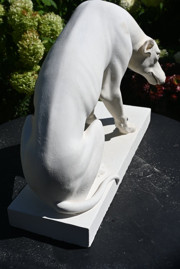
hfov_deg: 28.5
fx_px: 354
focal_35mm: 47
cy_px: 134
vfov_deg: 41.7
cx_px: 90
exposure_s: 1/640
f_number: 9
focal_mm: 31.5
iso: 100
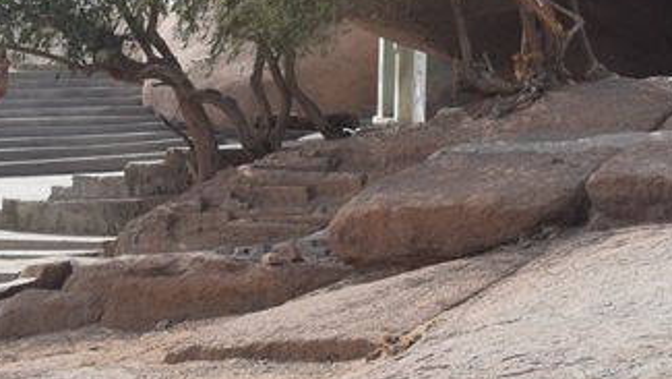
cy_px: -117
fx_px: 1943
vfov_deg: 10.9
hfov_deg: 18.3
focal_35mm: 109
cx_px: 881
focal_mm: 22
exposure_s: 1/500
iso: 200
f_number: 11
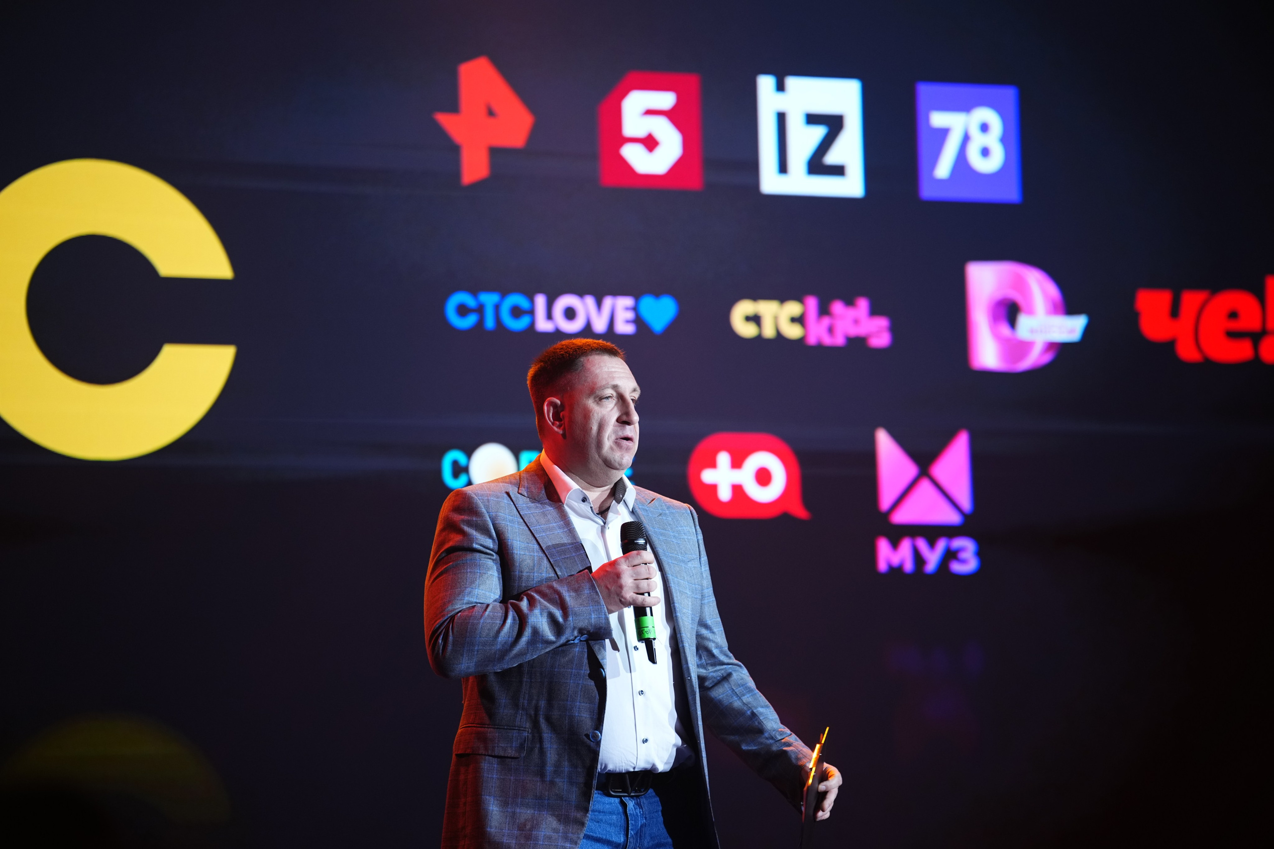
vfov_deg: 8.3
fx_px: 5839
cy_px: 424
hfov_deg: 12.5
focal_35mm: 165
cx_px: 637
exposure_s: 1/200
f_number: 2.8
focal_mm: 165
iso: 800
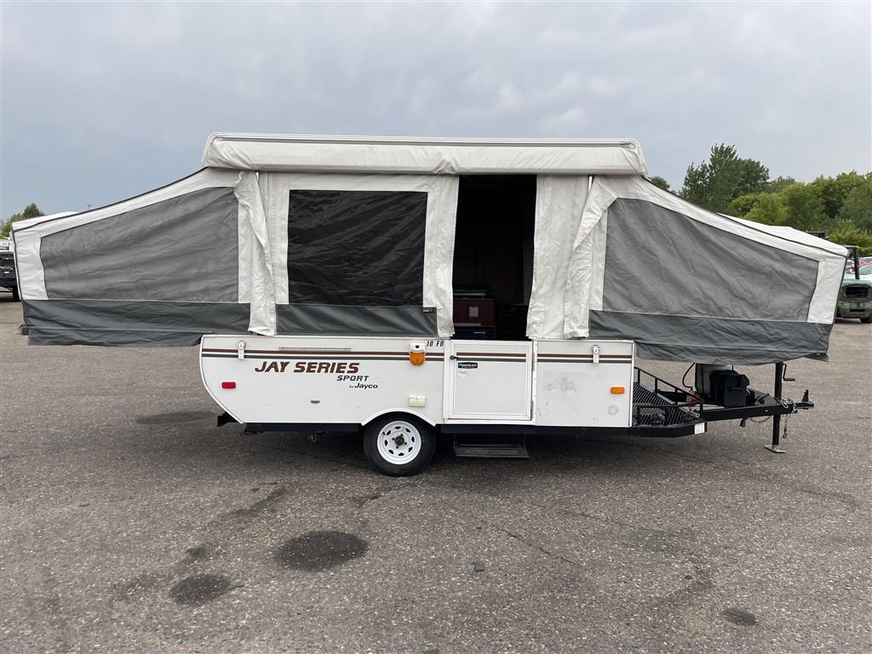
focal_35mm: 26
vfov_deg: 53.1
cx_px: 436
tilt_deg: -3.9
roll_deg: -0.4
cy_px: 327
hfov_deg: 67.3
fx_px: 655
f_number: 1.6
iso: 32
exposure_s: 1/428
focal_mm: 4.2
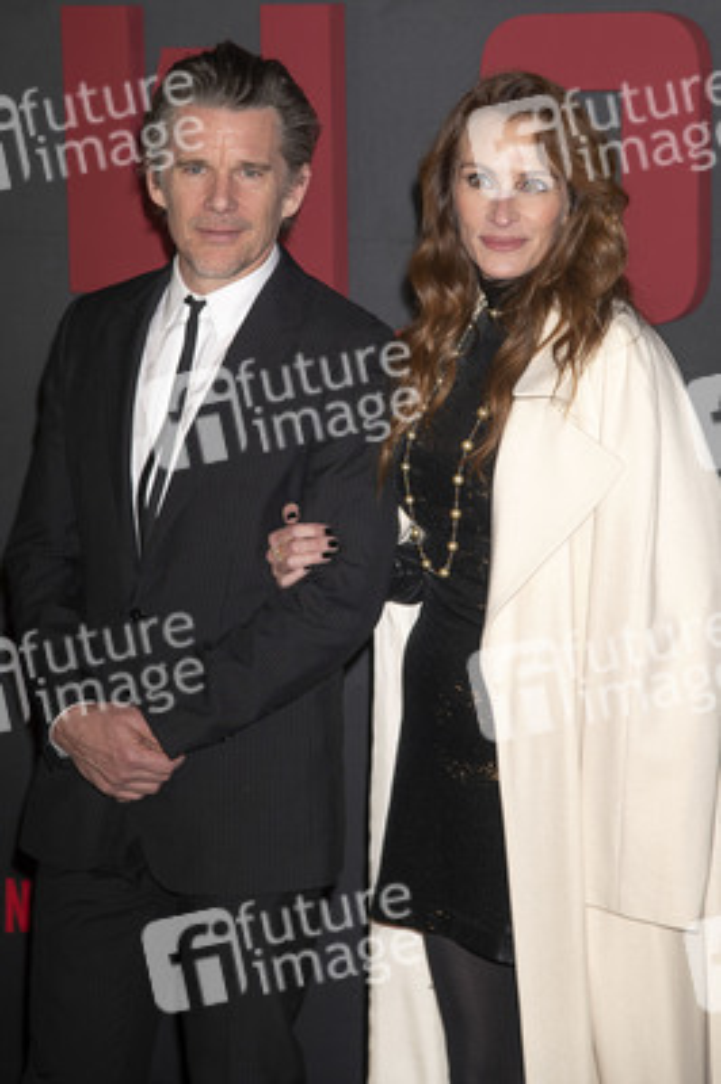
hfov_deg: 13.7
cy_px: 542
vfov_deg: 20.4
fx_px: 3009
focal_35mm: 100
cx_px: 360
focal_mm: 100
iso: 400
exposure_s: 1/200
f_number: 5.6
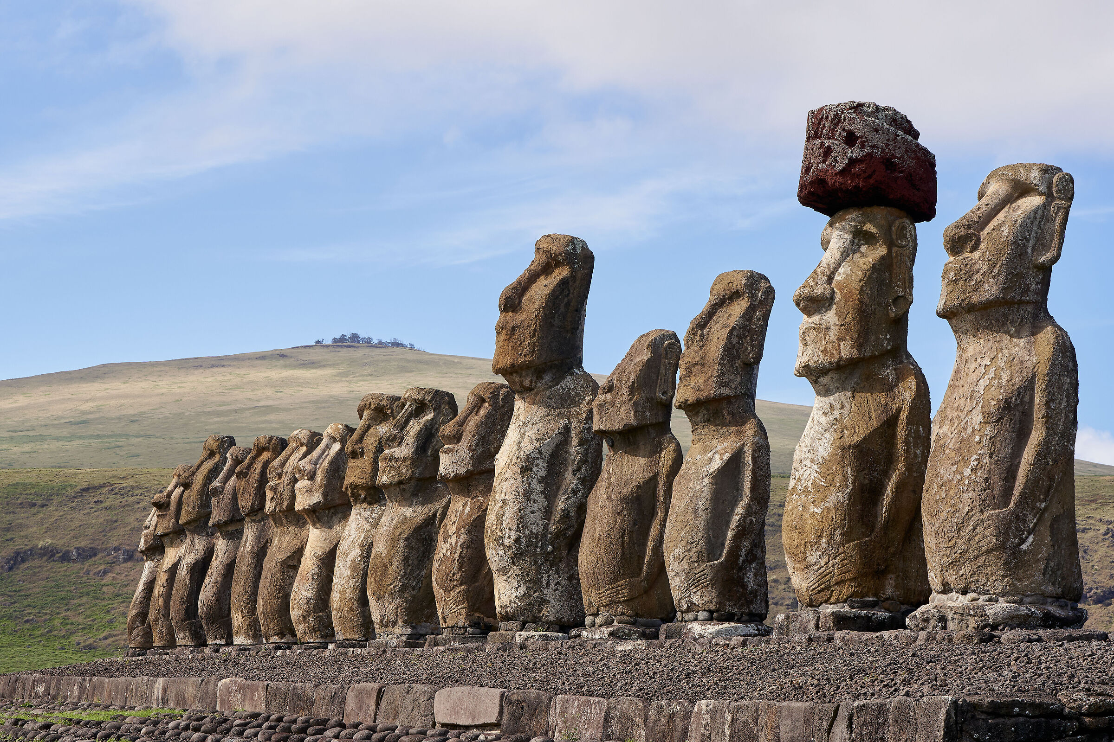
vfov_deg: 13.4
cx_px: 557
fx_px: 3156
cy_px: 371
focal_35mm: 102
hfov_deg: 20.0
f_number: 11
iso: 400
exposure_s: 1/320
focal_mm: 102
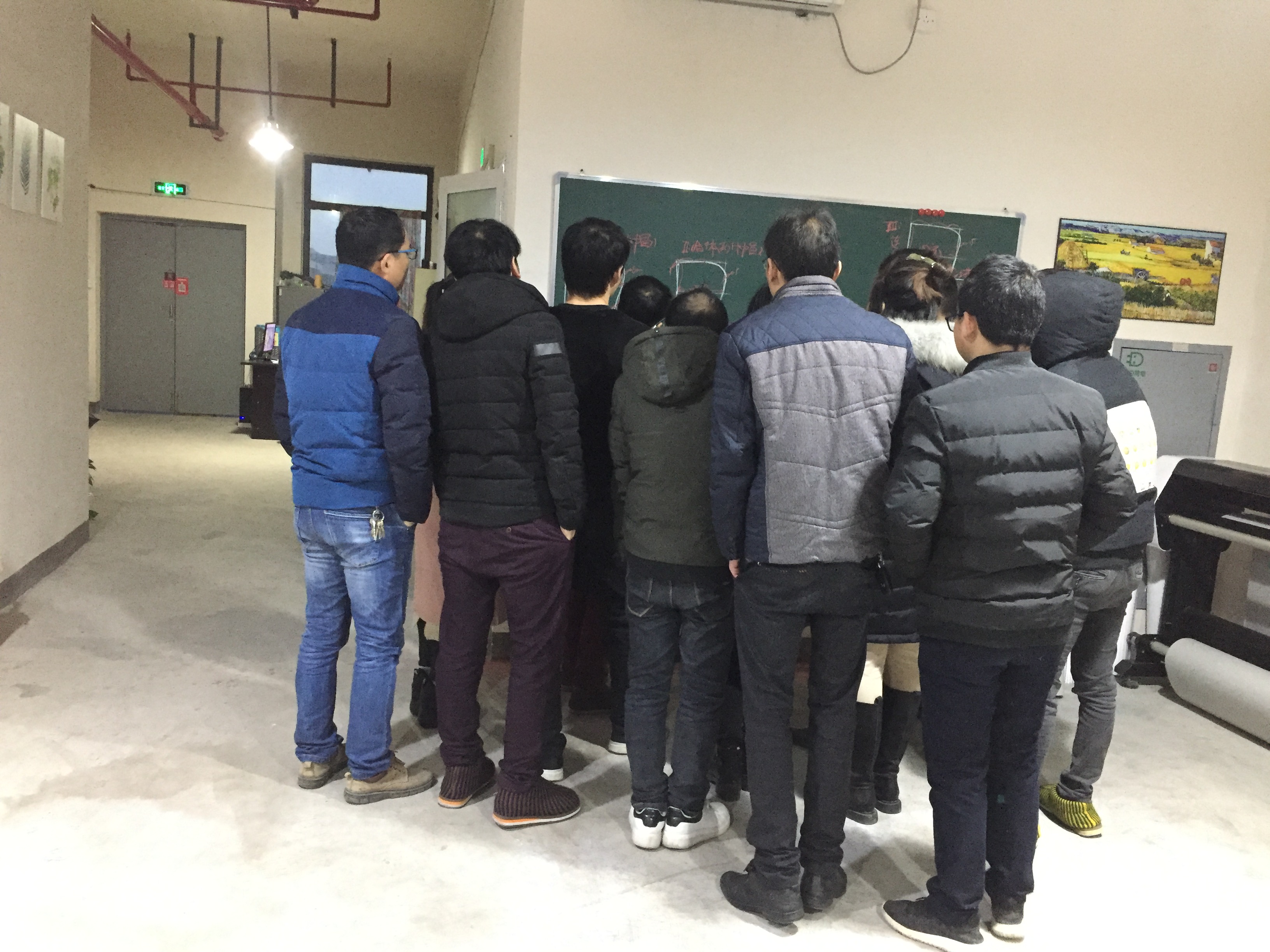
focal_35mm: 29
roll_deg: -3.6
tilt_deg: -7.9
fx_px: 1064
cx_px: 635
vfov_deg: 48.2
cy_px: 476
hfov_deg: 61.7
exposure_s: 1/17
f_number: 2.2
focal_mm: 4.15
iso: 320
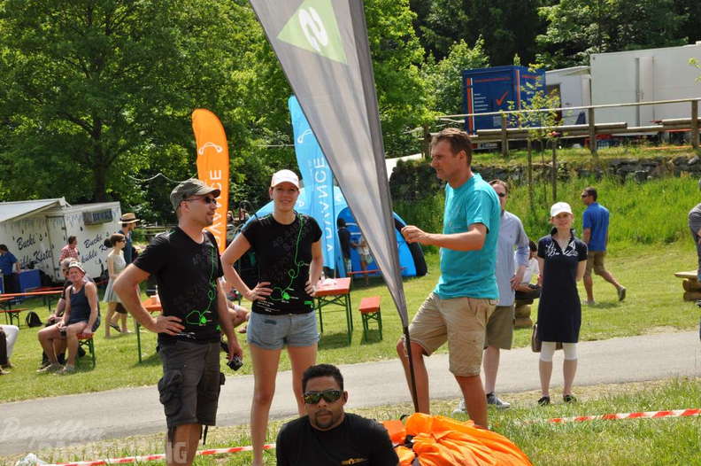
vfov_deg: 17.4
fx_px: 1517
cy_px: 233
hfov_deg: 26.0
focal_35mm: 78
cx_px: 350
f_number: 11
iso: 200
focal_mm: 52
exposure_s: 1/125
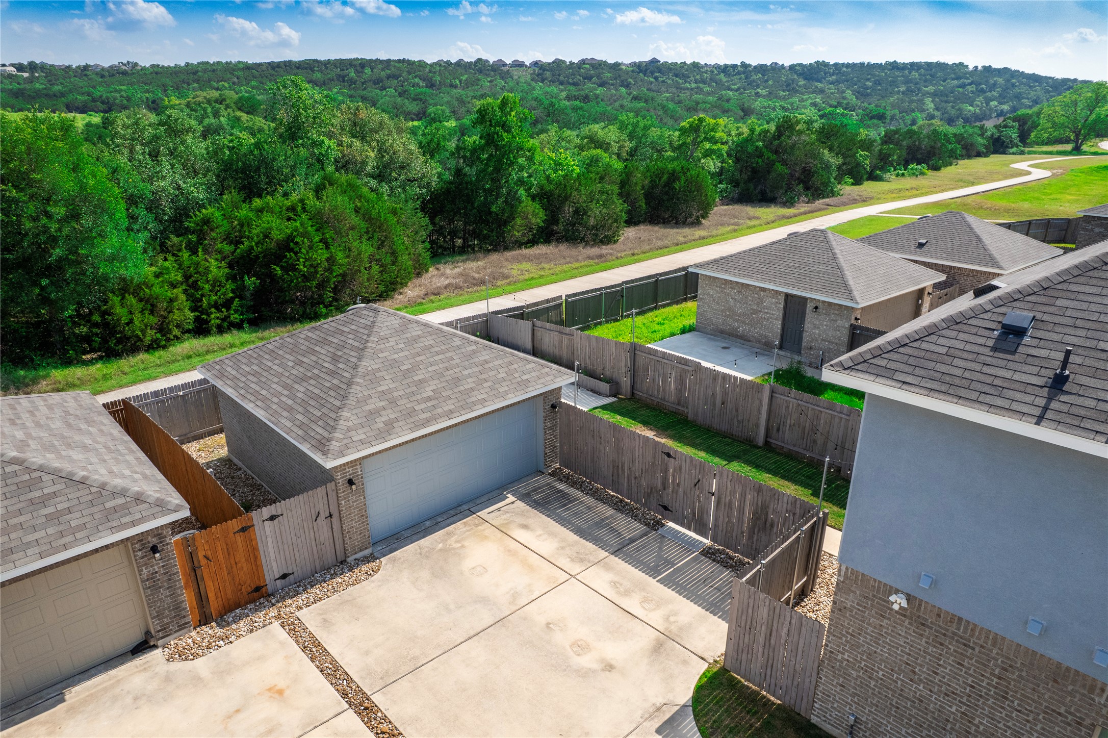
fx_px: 677
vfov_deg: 57.2
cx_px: 554
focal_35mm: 22
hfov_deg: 78.6
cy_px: 369
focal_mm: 8.38
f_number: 2.8
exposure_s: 1/2000
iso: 100
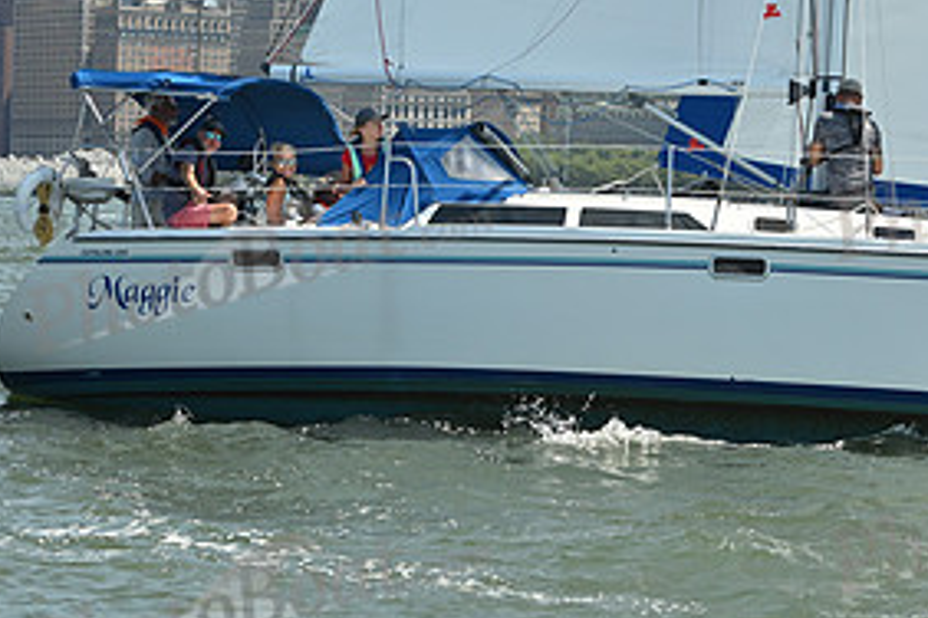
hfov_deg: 14.2
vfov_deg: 9.5
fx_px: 3712
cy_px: 51
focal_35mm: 144
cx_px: 665
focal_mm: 70
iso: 320
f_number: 8
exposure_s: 1/1250
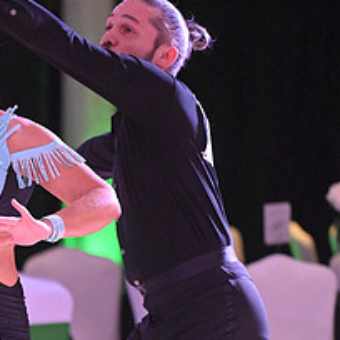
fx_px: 5367
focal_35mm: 483
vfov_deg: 3.6
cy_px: 410
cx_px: 21
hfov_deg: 3.6
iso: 5000
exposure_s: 1/400
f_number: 4
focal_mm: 200
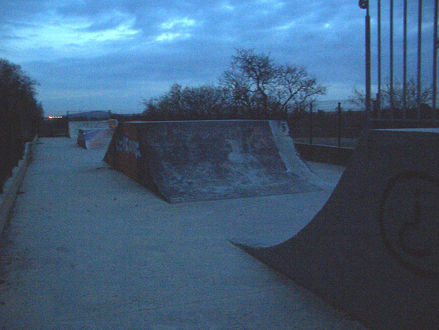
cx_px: 220
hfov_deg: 52.6
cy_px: 165
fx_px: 444
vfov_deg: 40.7
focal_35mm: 35
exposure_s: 1/8
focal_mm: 5.8
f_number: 2.6
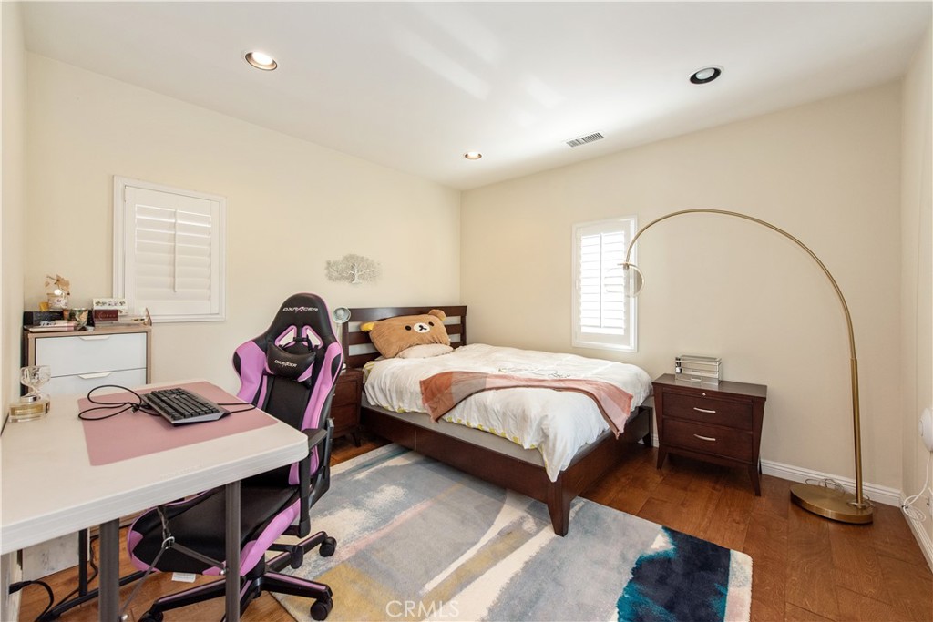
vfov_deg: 81.2
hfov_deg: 104.2
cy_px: 311
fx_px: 363
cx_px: 466
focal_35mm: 14
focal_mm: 14
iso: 800
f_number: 5.6
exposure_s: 1/125
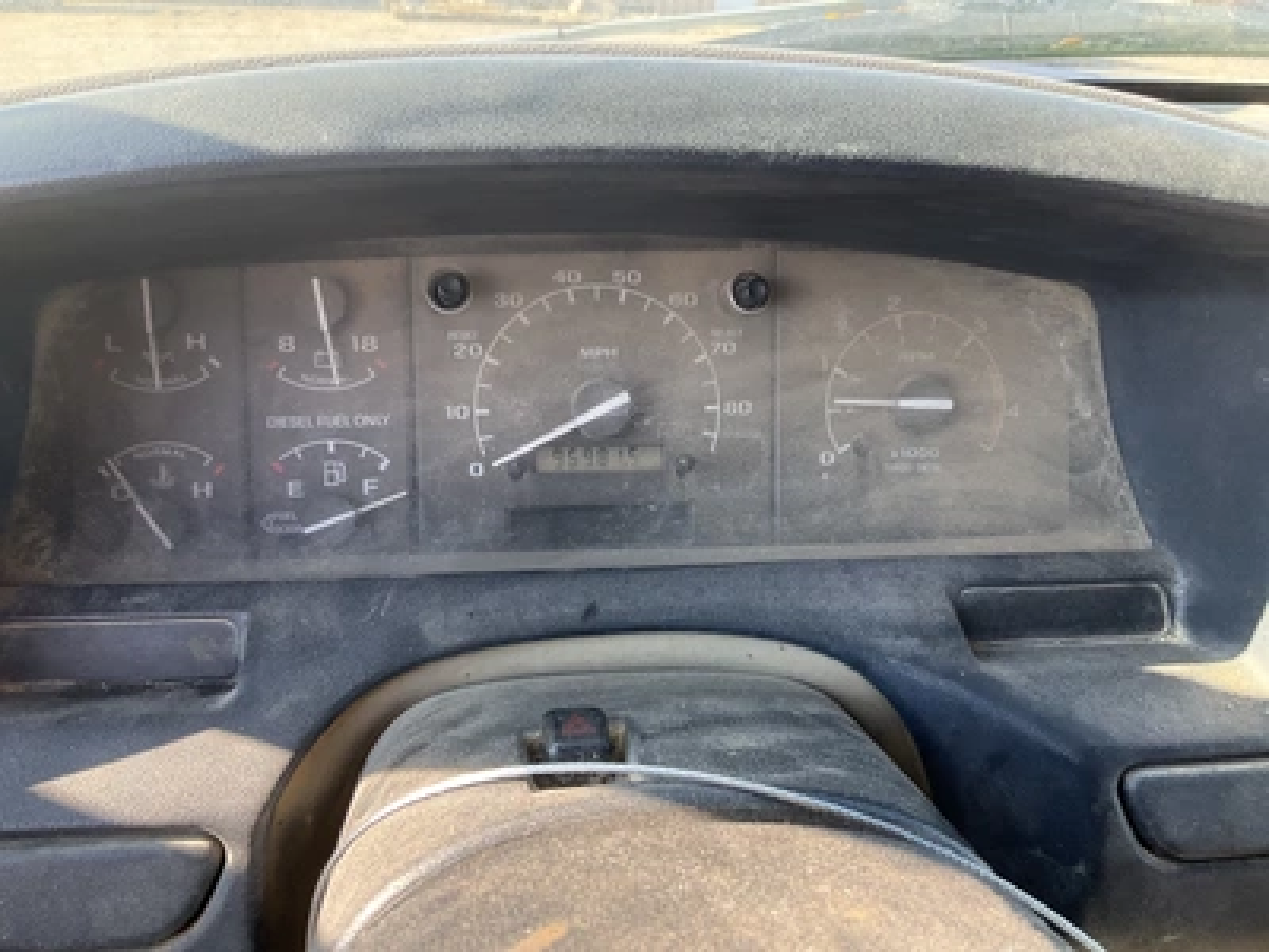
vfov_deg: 48.2
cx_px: 634
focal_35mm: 29
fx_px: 1063
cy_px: 476
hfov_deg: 61.7
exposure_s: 1/130
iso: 32
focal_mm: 3
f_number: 1.8
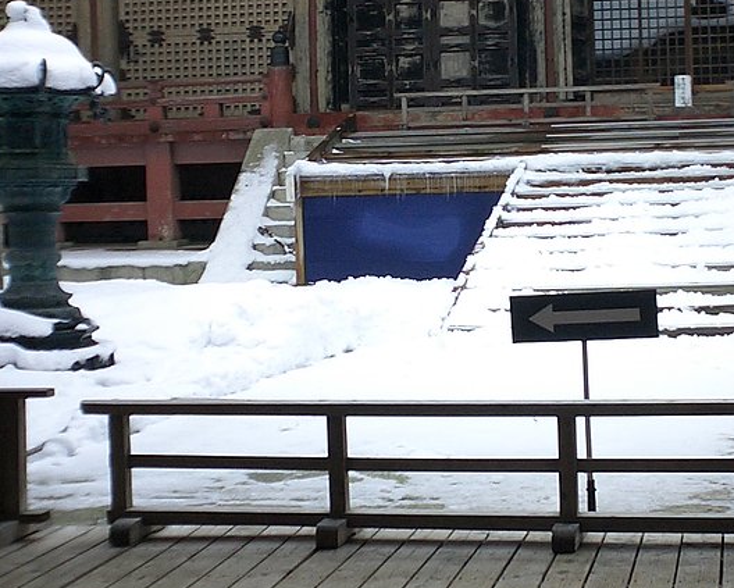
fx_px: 1521
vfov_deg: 21.8
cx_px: 500
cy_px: 203
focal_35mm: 70
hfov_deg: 26.9
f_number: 3.5
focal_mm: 5.6
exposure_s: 1/320
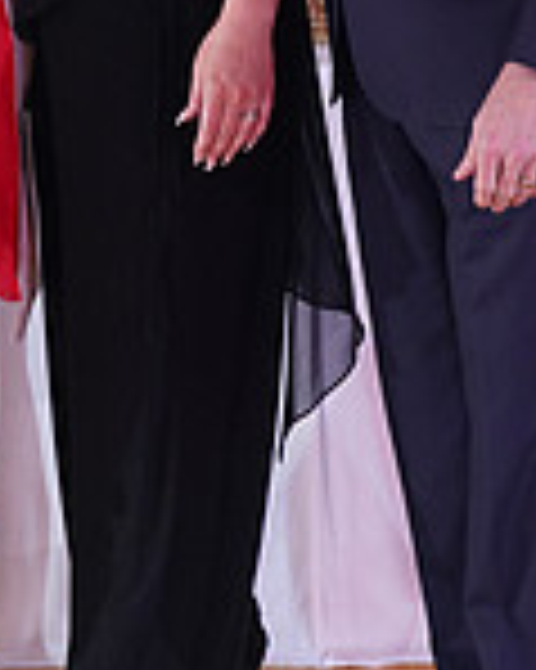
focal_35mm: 190
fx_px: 3771
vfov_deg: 10.0
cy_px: -216
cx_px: -25
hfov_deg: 8.1
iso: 1600
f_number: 6.3
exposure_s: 1/200
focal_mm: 52
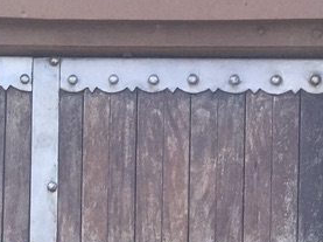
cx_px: 80
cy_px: 539
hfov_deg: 9.4
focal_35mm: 211
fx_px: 1966
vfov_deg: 6.7
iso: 20
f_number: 2.8
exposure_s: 1/308
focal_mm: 6.6
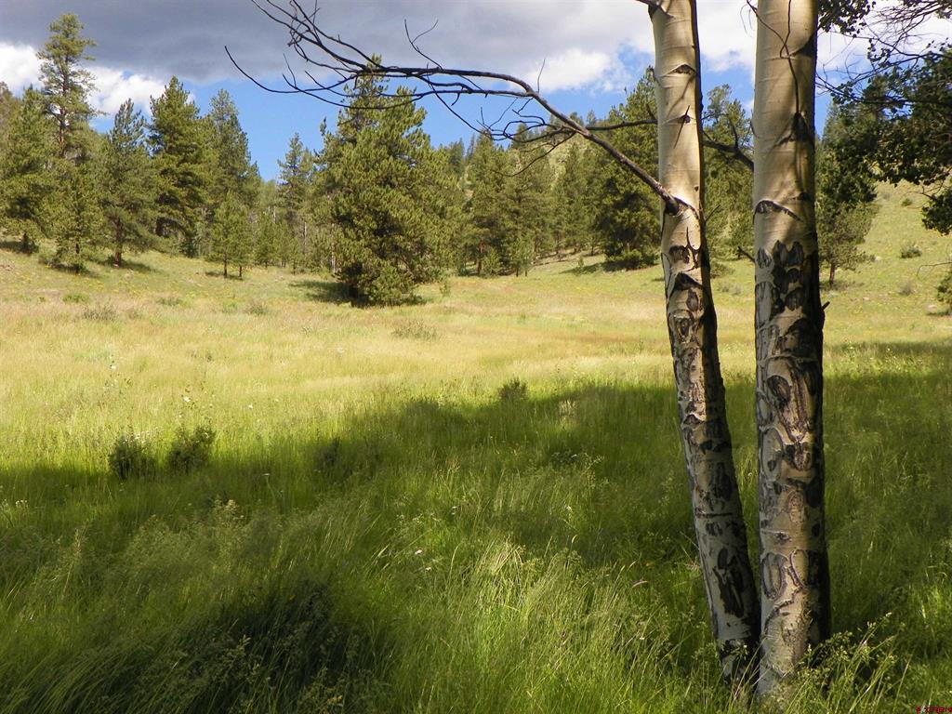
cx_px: 476
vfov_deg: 33.6
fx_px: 1183
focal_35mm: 43
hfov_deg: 43.9
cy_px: 357
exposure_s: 1/400
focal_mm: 7.6
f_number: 4
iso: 64
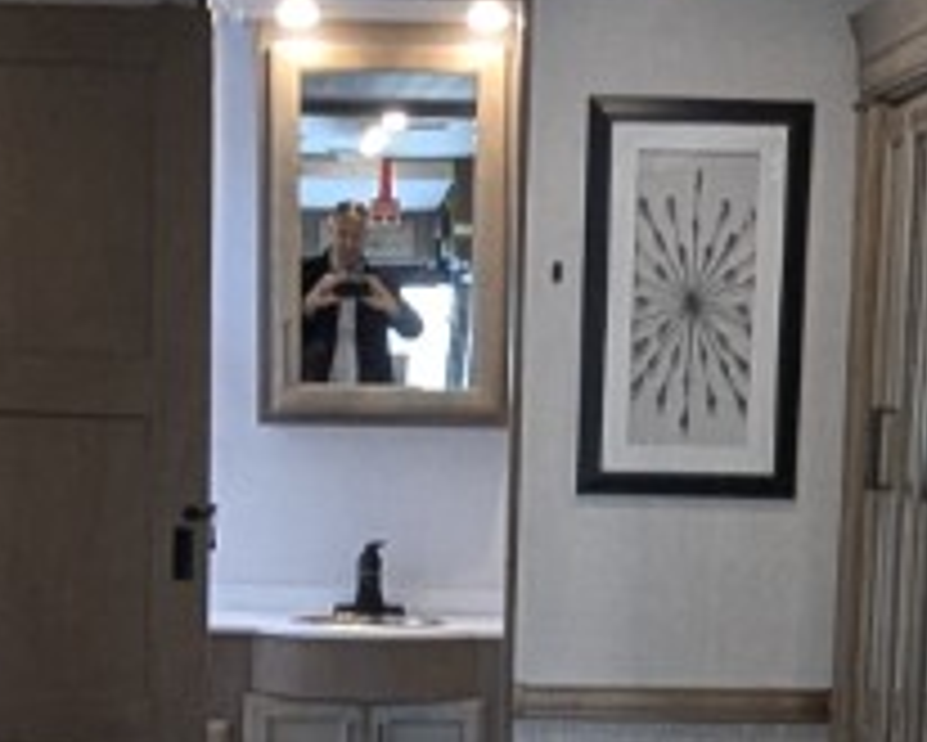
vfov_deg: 14.0
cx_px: 475
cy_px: 926
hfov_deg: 18.1
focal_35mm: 106
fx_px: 2910
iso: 110
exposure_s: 1/31.1
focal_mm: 2.35
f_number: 2.2
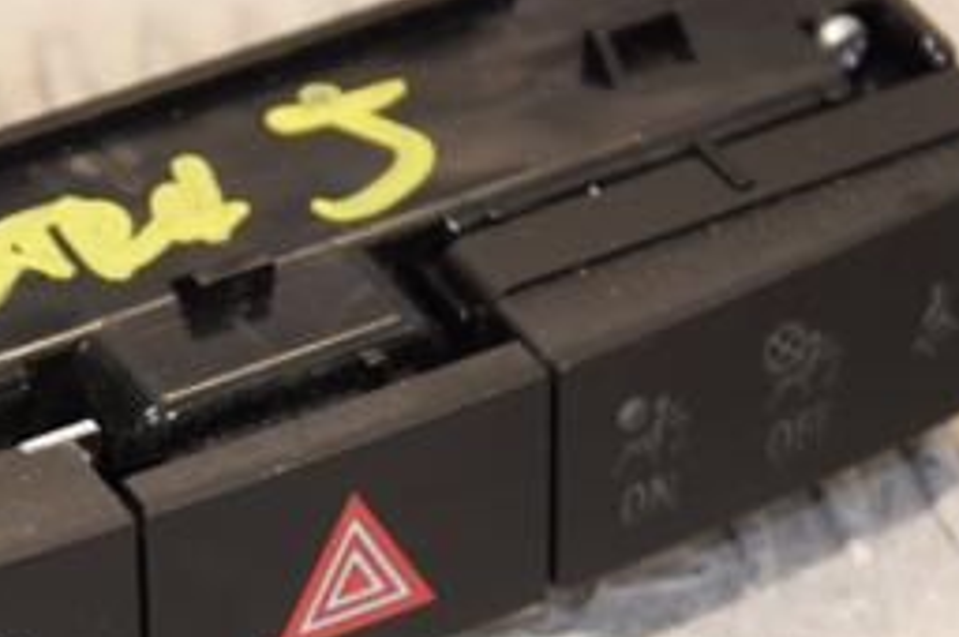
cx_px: 206
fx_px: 9179
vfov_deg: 4.0
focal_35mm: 345
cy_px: 360
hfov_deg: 6.0
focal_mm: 98
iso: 640
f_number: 5.6
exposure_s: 1/125
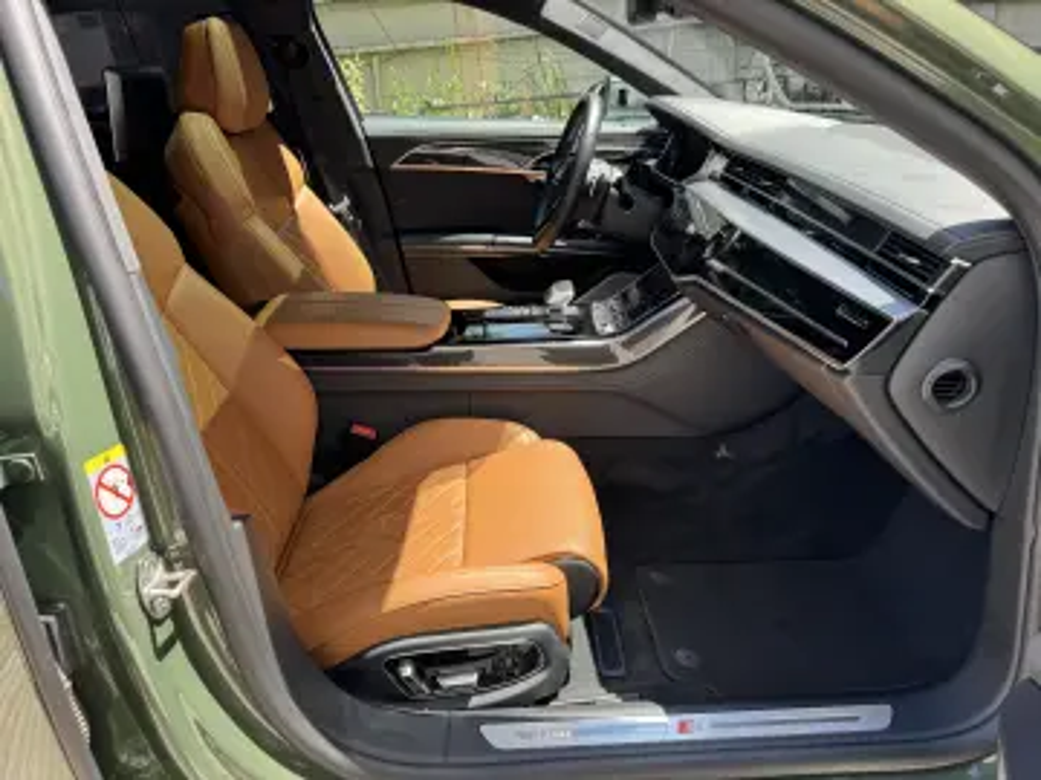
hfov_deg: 71.6
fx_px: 722
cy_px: 390
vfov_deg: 56.8
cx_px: 520
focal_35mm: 24
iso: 80
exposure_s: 1/407
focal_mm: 6.76
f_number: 1.78
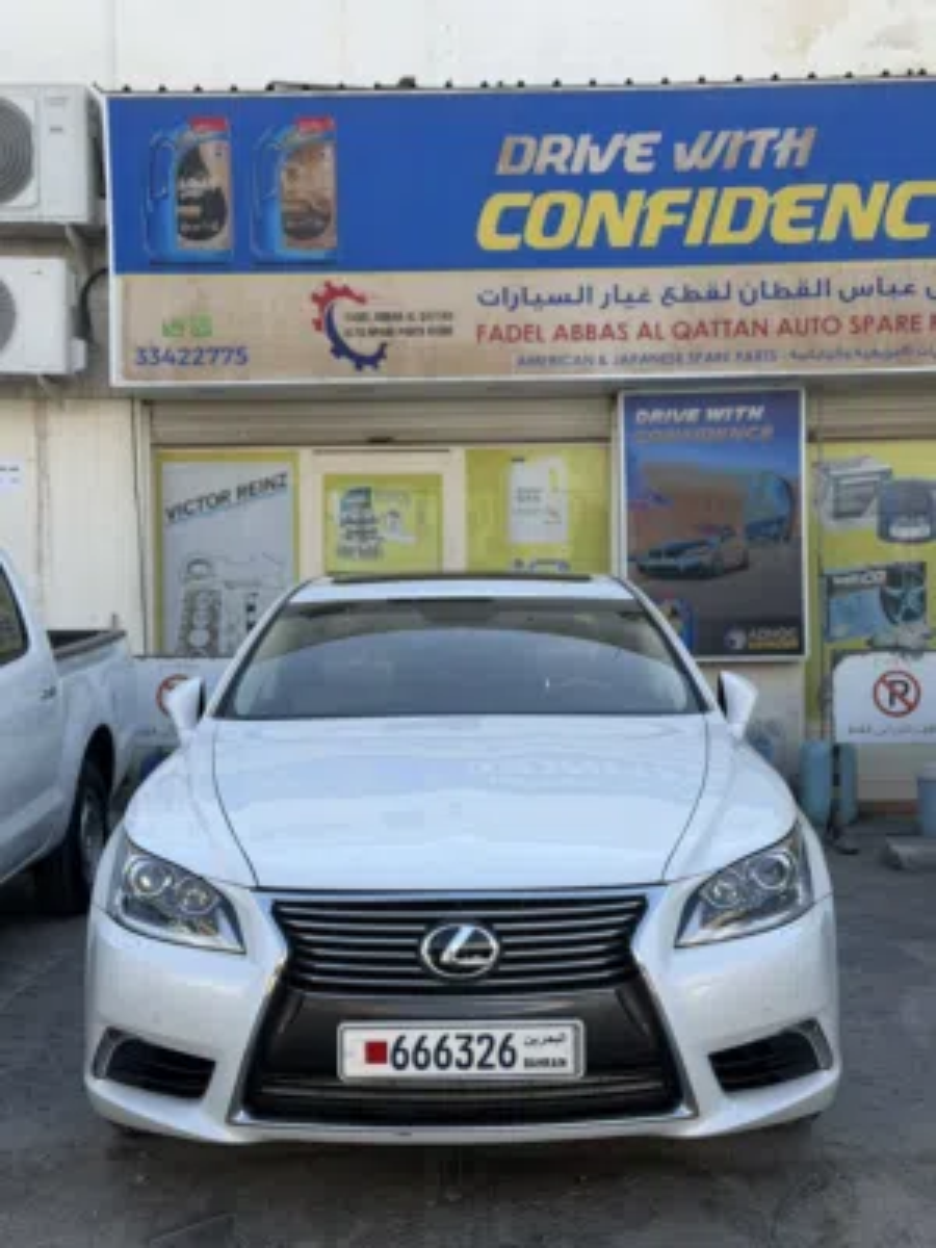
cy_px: 624
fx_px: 1731
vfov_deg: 39.7
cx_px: 468
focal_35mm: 48
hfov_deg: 30.3
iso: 64
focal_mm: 6.76
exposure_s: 1/1795
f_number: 1.78
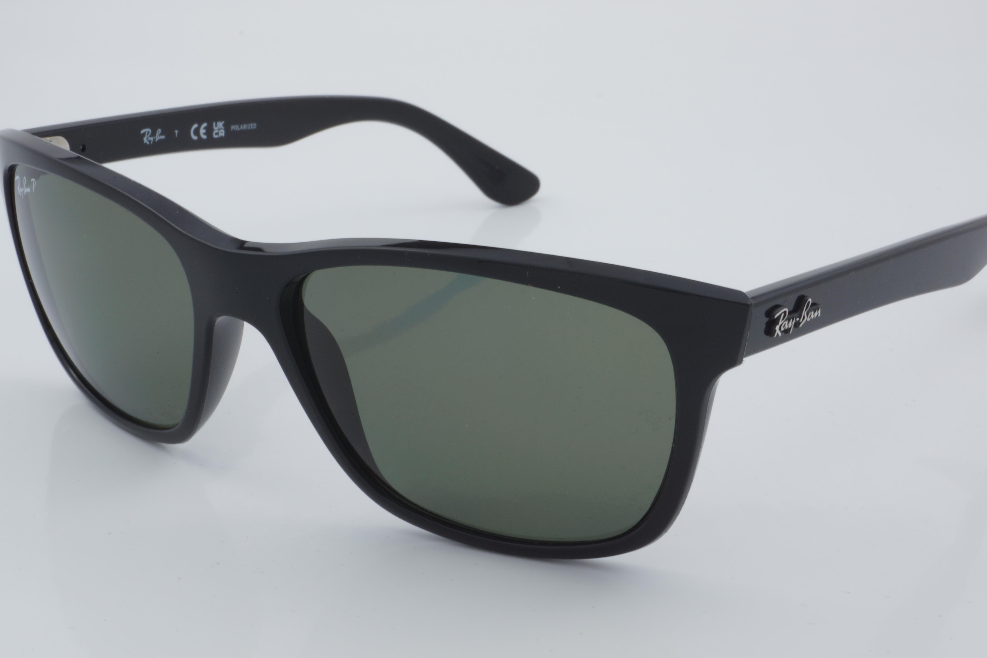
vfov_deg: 20.6
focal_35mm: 66
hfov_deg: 30.5
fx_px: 1809
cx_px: 505
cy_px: 312
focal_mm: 40
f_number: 32
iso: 100
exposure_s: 1/4
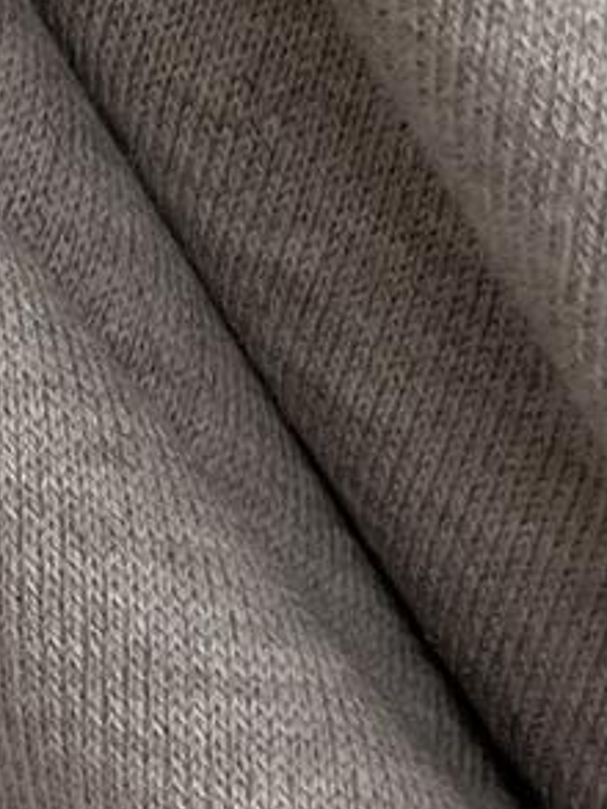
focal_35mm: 142
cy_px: -715
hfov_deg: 9.6
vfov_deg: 12.5
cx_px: -709
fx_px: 3318
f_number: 1.5
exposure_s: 1/1068
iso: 50
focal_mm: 5.7
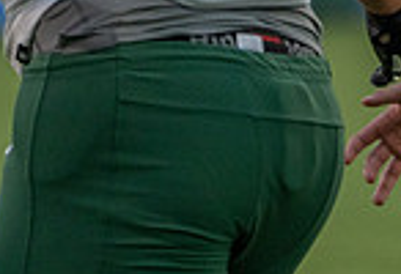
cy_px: -250
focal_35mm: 1832
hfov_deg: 1.1
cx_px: 524
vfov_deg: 0.8
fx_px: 20578
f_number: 5.6
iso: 2000
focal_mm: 400
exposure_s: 1/1250
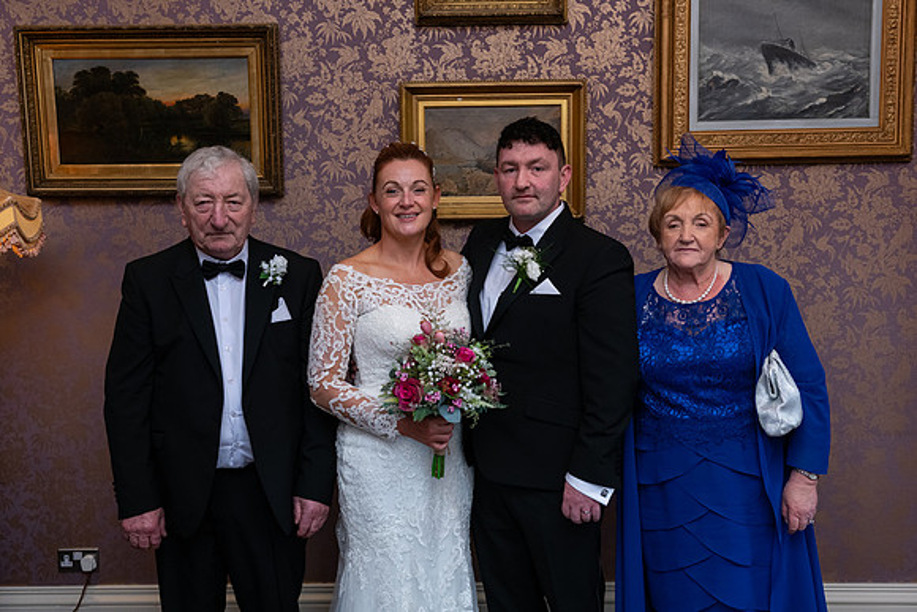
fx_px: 1119
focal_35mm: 44
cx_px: 458
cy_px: 306
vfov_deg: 30.6
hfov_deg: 44.6
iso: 1250
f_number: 5
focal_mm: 42
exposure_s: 1/160
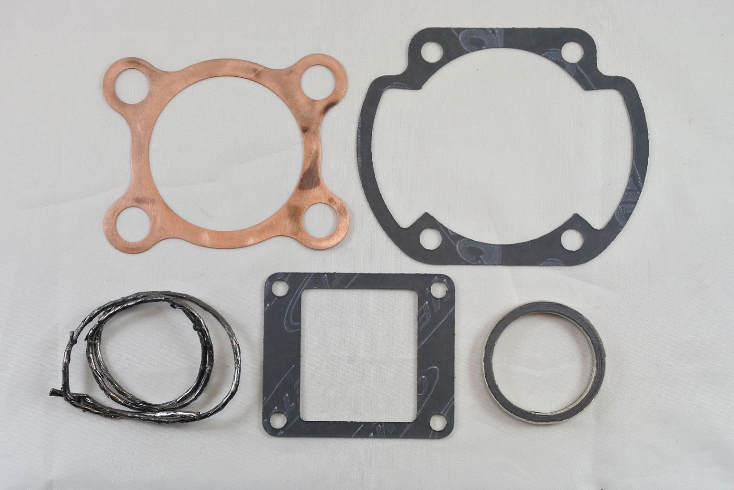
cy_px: 245
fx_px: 795
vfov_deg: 34.2
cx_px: 367
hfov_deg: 49.5
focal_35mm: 39
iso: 400
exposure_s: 1/160
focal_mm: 14.7
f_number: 4.2
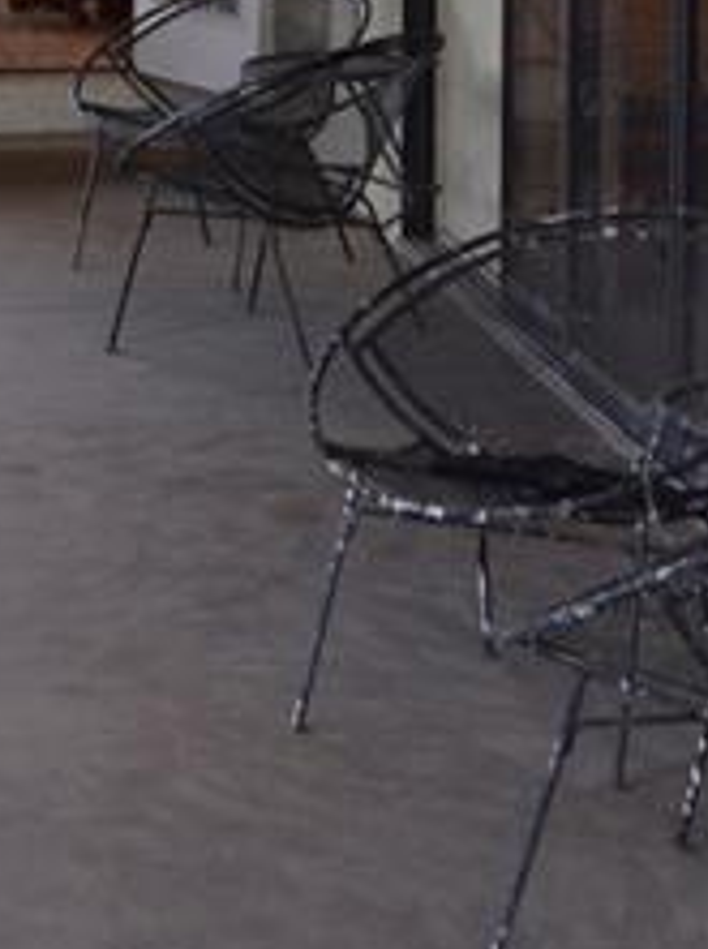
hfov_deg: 10.0
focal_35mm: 147
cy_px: -43
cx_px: 618
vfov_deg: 13.2
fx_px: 4020
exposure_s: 1/100
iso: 400
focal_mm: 22
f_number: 5
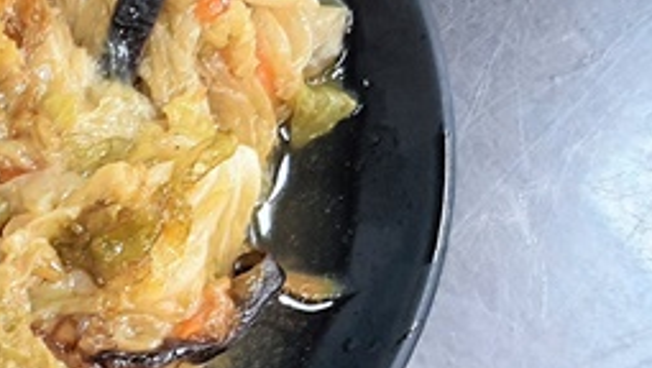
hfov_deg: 15.8
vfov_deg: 9.5
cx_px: -598
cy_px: 925
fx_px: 1921
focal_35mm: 111
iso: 160
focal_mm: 4.32
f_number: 1.7
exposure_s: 1/60
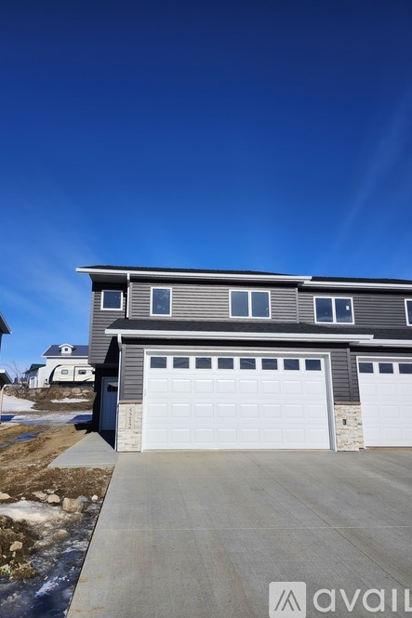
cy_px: 309
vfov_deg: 73.8
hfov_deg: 53.0
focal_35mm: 24
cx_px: 187
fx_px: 412
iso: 25
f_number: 1.8
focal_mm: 5.54
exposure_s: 1/3327
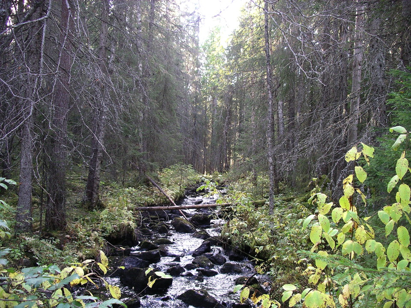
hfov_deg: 50.1
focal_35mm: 37
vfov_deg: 38.7
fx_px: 439
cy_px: 154
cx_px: 206
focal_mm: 7.8
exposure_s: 1/38
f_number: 2.8
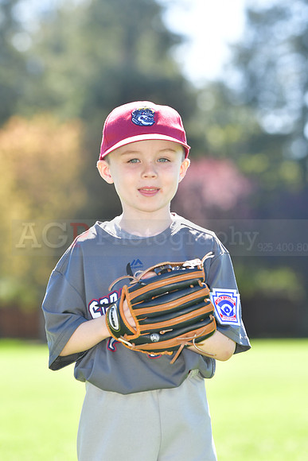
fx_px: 2597
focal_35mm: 202
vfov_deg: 10.2
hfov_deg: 6.8
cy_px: 230
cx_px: 154
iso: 400
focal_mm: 135
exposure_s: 1/800
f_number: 4.5
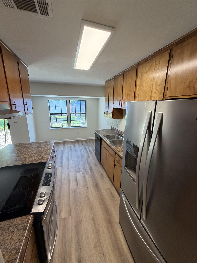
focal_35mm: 14
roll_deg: -1.9
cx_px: 98
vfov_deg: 102.1
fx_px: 106
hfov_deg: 85.7
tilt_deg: -14.2
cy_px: 132
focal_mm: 2.22
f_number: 2.2
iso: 200
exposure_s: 1/120
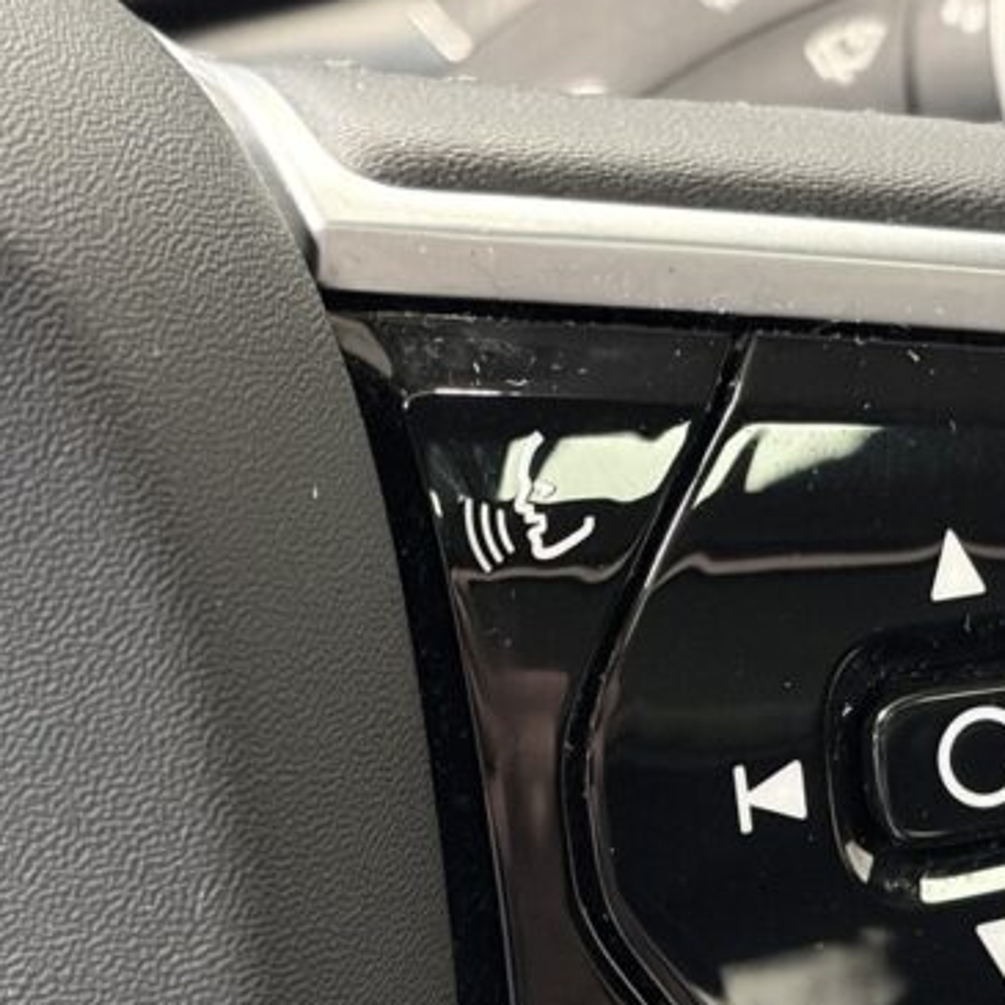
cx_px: 779
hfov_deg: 13.5
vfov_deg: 13.5
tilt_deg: -34.6
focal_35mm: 129
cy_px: 804
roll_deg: -0.7
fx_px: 4237
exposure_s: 1/20
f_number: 1.6
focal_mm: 5.96
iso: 400
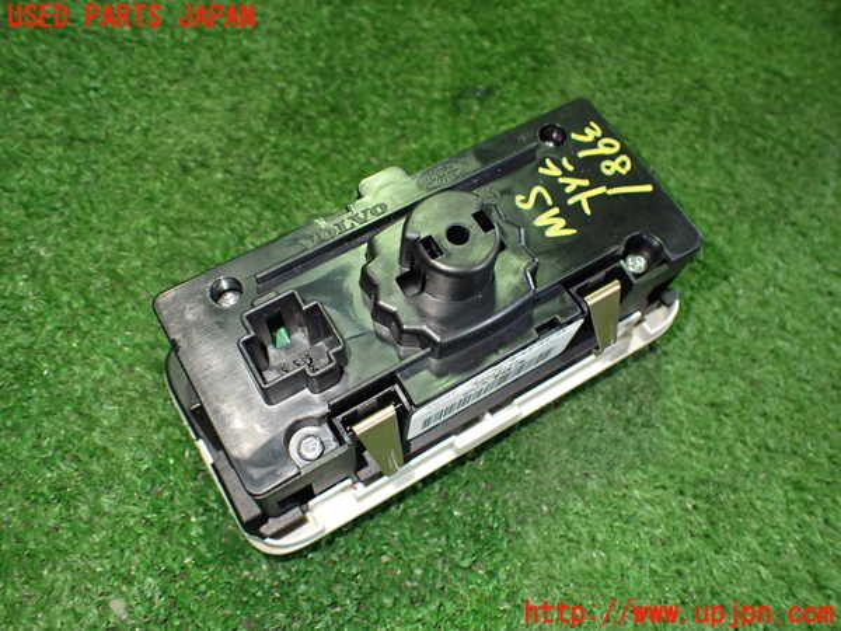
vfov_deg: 46.8
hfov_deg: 60.0
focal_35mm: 30
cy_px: 316
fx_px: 729
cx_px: 420
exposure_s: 1/80
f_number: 2.3
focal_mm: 5.4
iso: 800
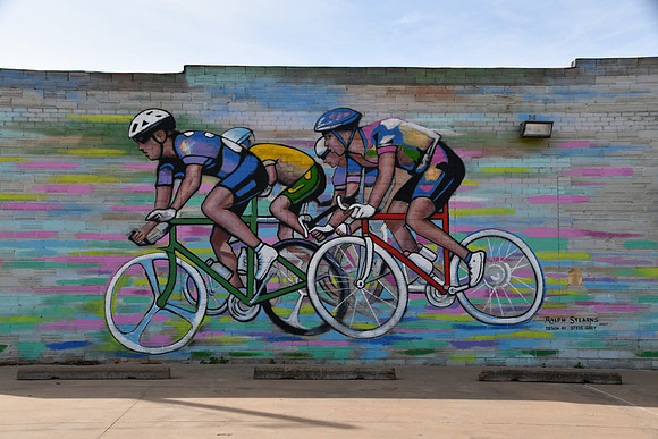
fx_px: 768
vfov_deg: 31.9
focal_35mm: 42
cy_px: 220
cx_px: 329
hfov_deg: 46.4
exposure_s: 1/320
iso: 100
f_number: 9
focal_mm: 28
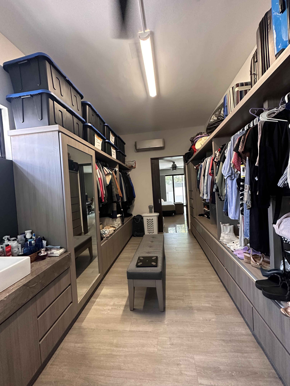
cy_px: 193
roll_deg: +3.3
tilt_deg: -2.0
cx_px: 145
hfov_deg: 85.7
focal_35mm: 14
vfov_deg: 102.1
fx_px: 156
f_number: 2.2
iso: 500
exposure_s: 1/60
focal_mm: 2.22
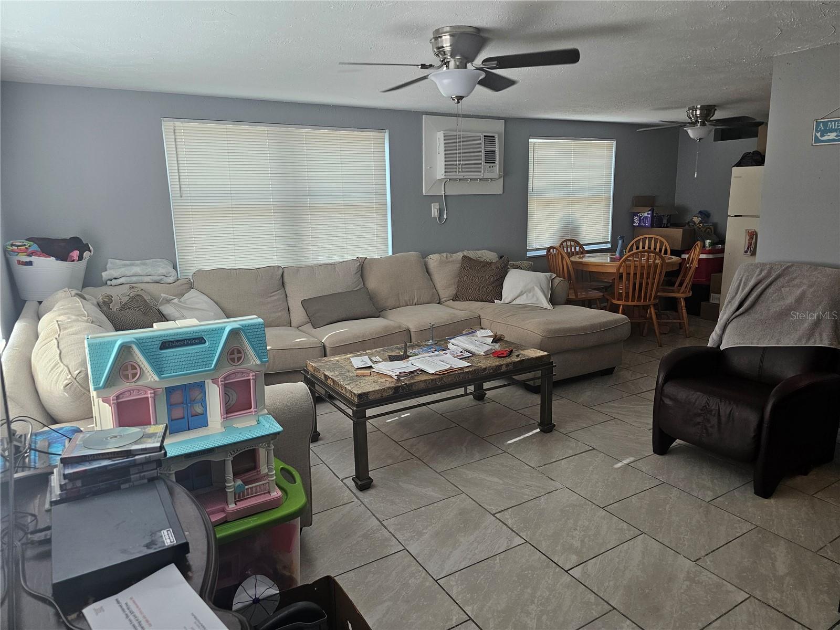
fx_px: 558
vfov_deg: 58.9
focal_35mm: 23
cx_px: 420
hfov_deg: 73.9
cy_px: 315
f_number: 1.7
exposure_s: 1/207
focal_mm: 6.3
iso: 200
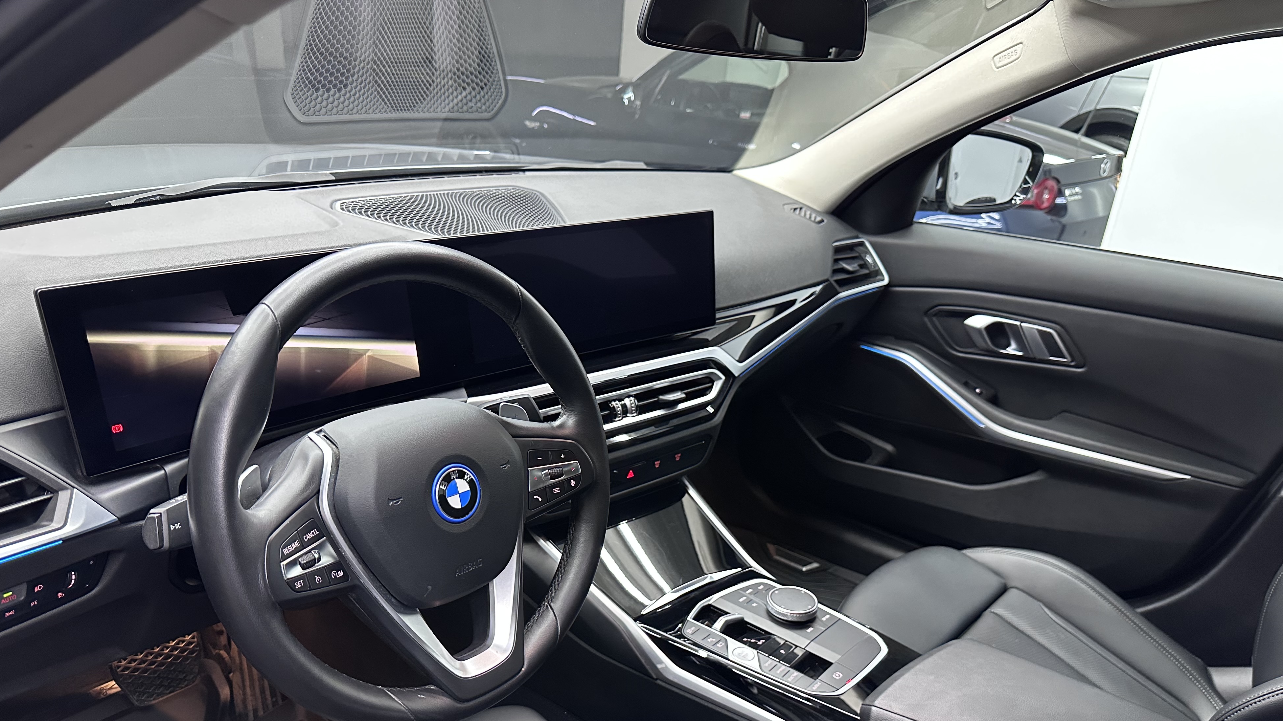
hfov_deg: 69.9
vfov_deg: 42.2
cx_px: 647
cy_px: 493
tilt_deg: -27.2
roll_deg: -5.4
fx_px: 918
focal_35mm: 27
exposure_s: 1/50
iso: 500
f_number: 1.78
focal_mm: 6.86
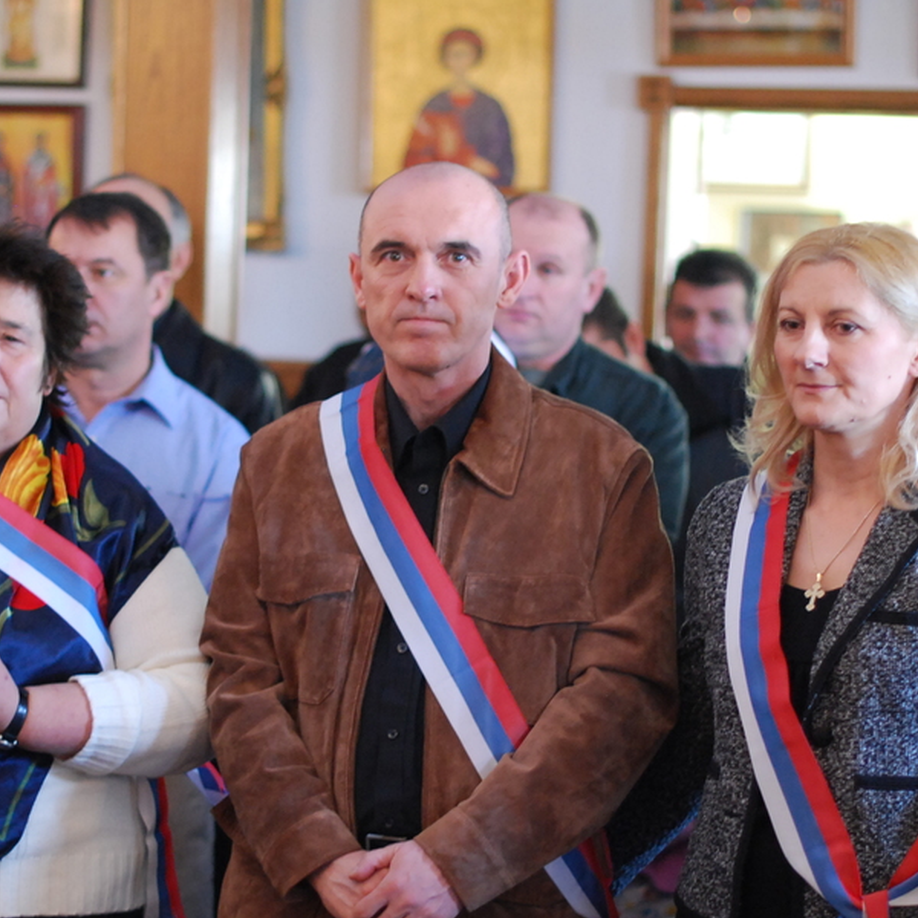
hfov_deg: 15.3
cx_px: 343
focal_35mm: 114
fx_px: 3420
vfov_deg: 15.3
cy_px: 544
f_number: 1.8
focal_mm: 50
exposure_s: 1/80
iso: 800
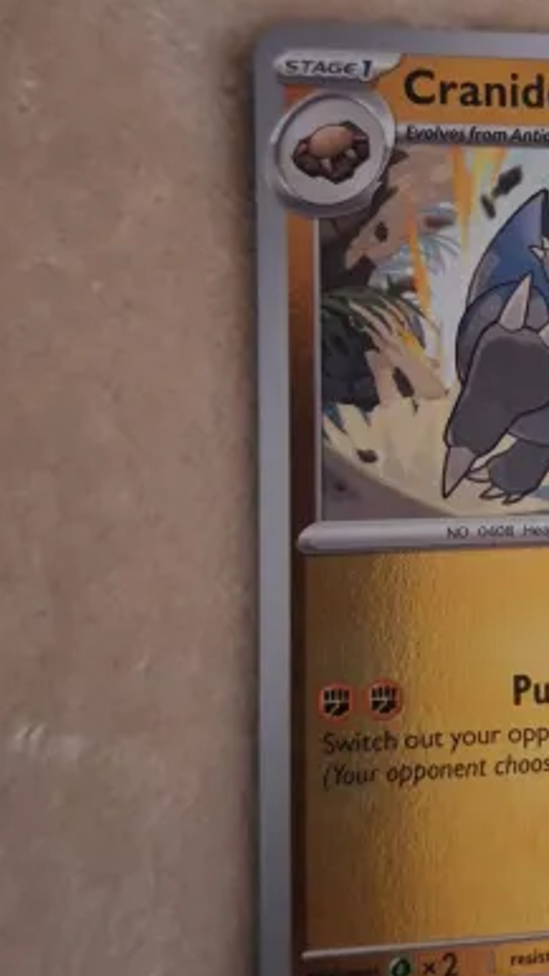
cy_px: 367
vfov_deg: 39.6
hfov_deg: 21.6
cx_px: 632
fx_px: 1346
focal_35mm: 52
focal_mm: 5.54
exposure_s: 1/20
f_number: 1.8
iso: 800
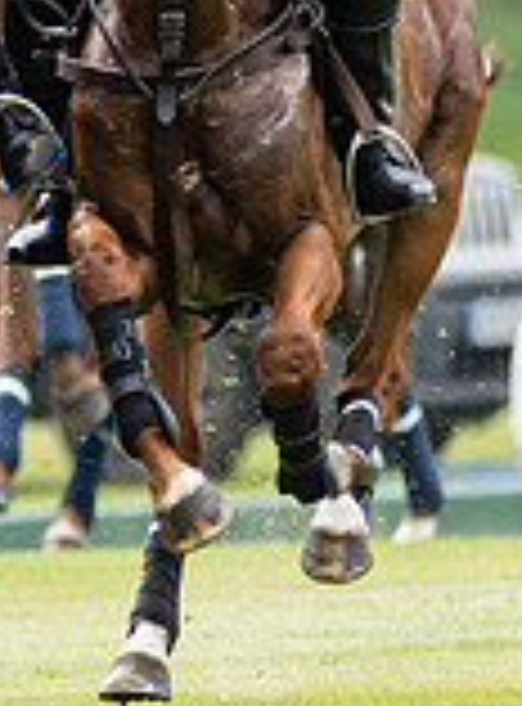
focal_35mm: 2153
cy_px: 98
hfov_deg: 0.7
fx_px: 43708
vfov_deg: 0.9
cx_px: -241
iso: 250
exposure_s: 1/1250
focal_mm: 300
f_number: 2.8
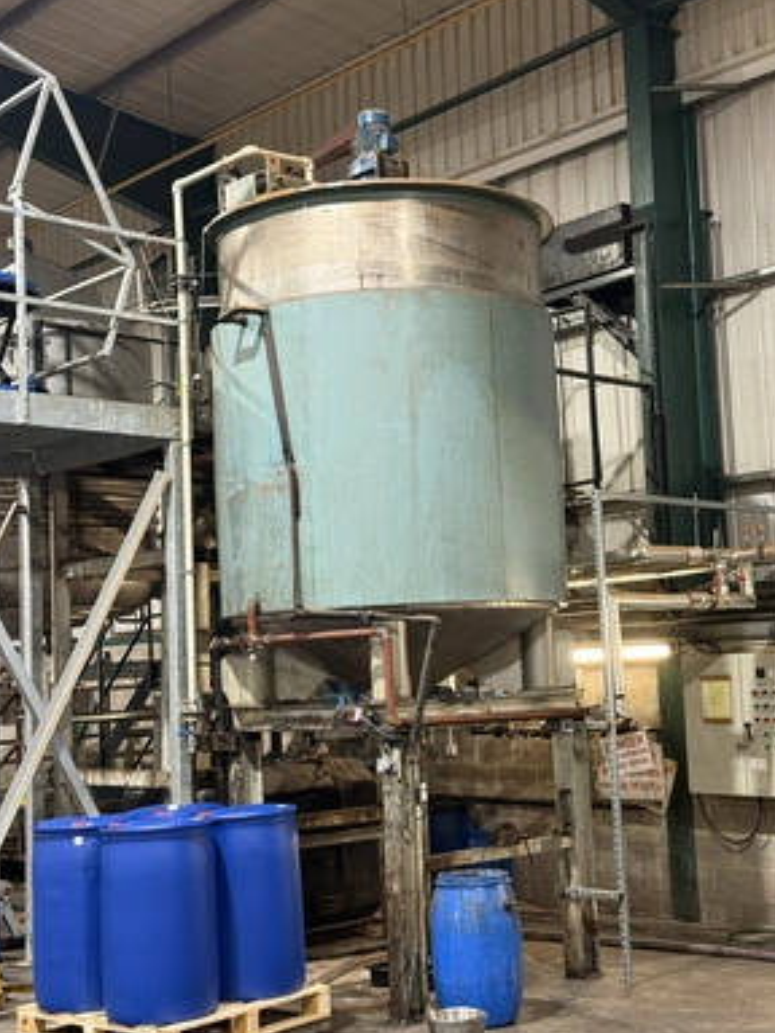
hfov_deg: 29.1
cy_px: 525
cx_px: 393
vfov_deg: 38.2
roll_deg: +3.3
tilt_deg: +7.0
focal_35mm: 50
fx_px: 1493
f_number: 1.78
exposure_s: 1/33
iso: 200
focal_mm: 6.76
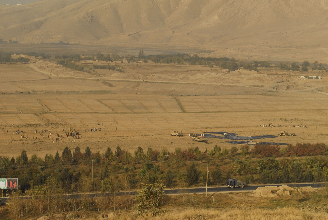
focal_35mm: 105
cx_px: 164
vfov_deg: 13.1
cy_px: 110
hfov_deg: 19.4
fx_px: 958
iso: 320
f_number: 22
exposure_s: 1/125
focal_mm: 70
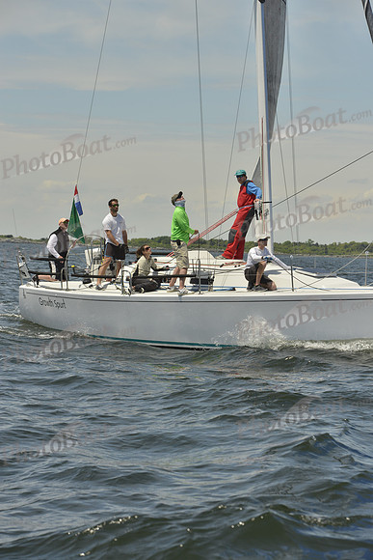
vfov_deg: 18.3
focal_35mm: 112
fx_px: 1739
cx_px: 186
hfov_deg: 12.2
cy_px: 280
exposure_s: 1/1600
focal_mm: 112
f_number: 9
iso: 280
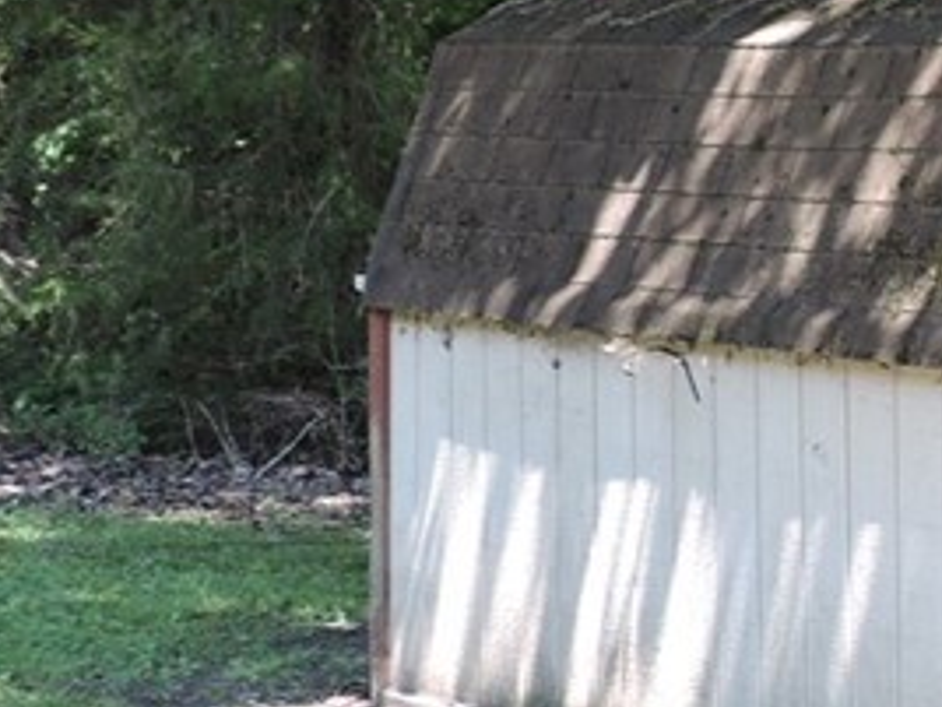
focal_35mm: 153
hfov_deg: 12.4
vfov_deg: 9.7
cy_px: 172
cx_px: 1336
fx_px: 4164
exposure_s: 1/100
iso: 100
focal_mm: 7.1
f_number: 3.3
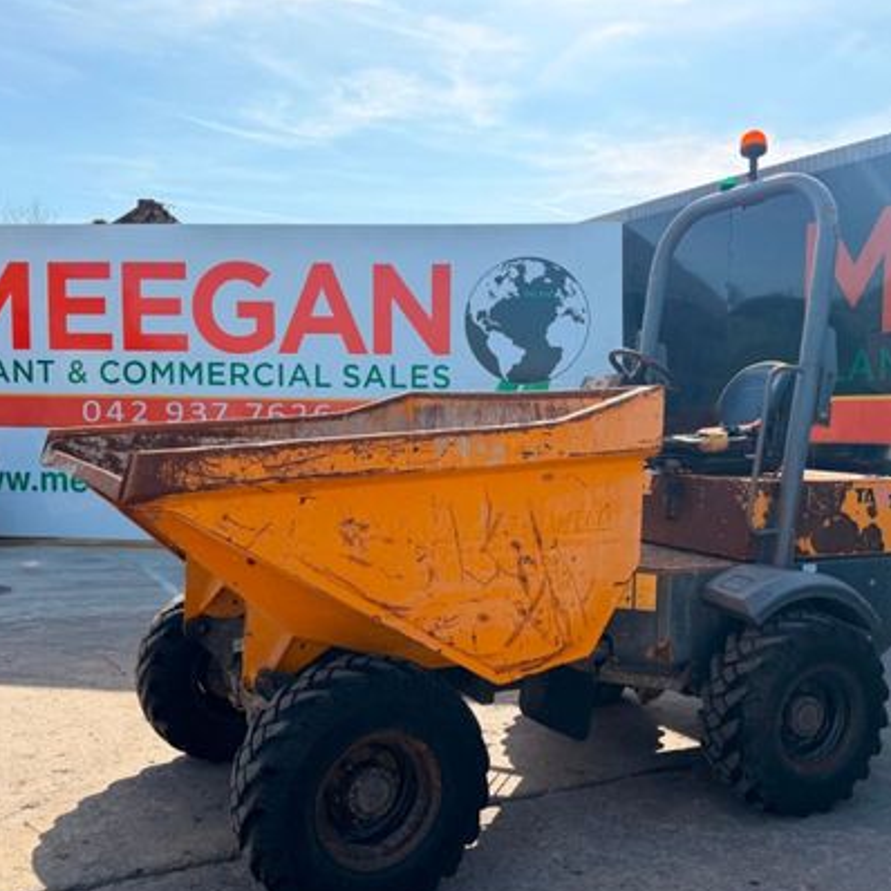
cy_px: 495
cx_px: 468
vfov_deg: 51.0
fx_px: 932
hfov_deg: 51.1
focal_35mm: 32
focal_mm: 6.76
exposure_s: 1/4167
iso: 125
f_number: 1.78
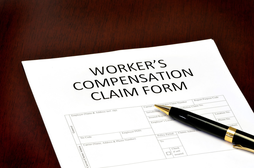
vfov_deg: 9.6
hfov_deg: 14.4
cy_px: 84
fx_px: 1003
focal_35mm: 142
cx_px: 127
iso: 100
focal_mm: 95
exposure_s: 2
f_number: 22
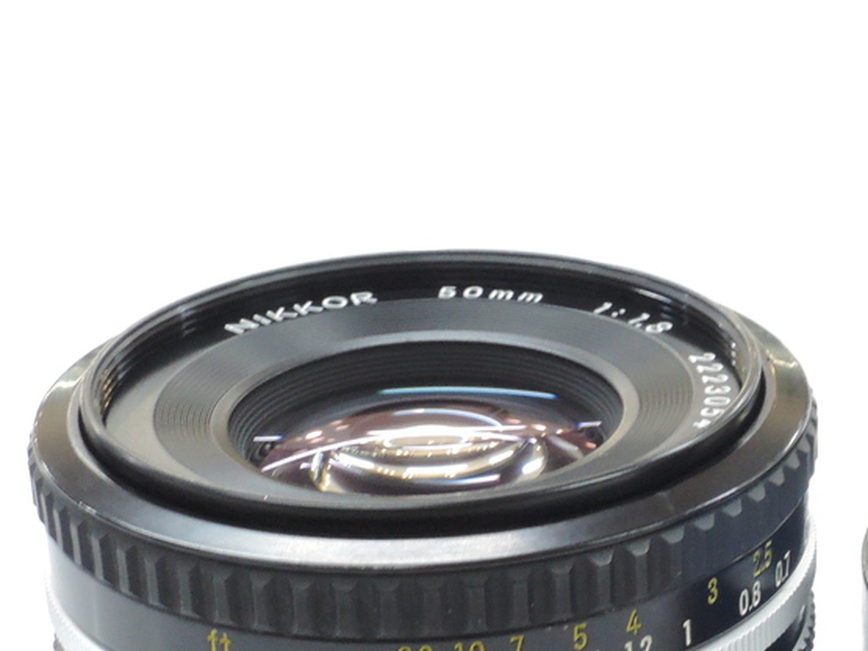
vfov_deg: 12.4
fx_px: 2983
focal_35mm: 119
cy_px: 554
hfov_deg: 16.3
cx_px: 813
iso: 800
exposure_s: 1/20
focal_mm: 11.8
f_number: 8
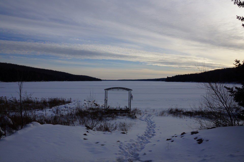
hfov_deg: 67.4
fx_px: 183
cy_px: 81
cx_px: 122
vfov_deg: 47.8
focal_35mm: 27
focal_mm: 18
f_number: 13
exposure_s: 1/200
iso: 100
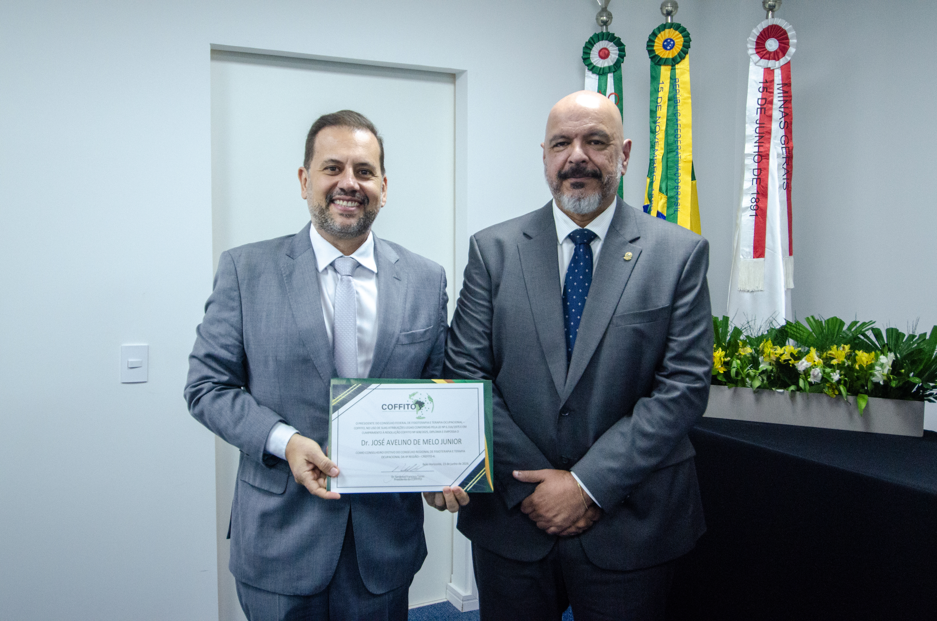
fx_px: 857
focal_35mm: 33
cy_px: 310
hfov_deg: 57.3
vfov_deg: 39.8
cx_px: 468
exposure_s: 1/250
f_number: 4
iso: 2000
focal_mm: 22
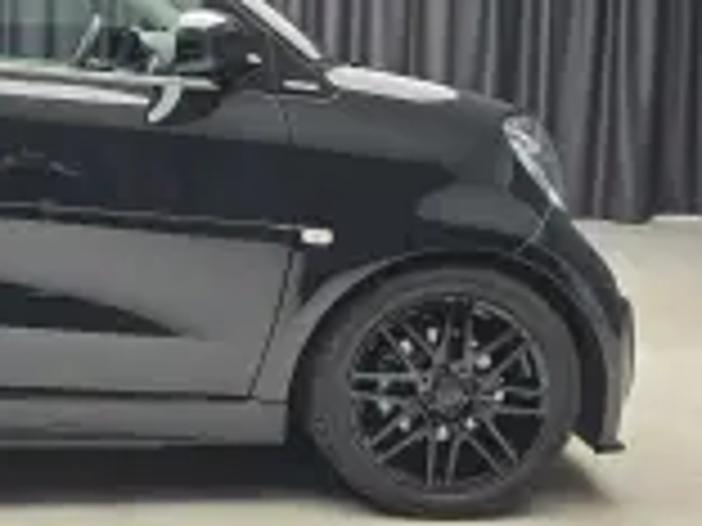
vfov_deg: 27.2
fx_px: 1075
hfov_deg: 33.6
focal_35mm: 53
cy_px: 139
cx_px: 27
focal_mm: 6.3
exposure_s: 1/180
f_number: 1.7
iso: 250
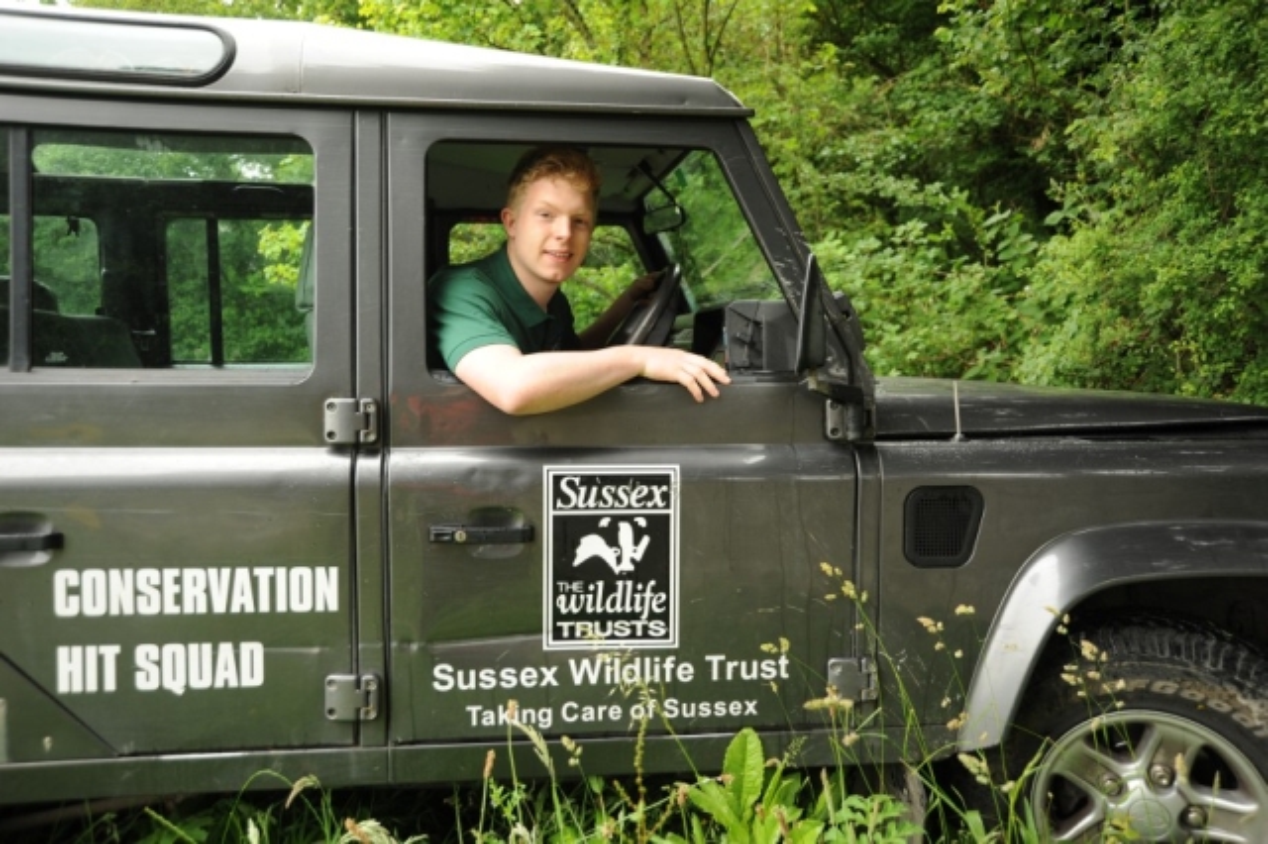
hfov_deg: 55.8
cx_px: 634
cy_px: 422
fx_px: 1197
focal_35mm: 34
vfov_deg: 38.8
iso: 400
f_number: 5.6
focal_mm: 34
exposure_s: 1/50
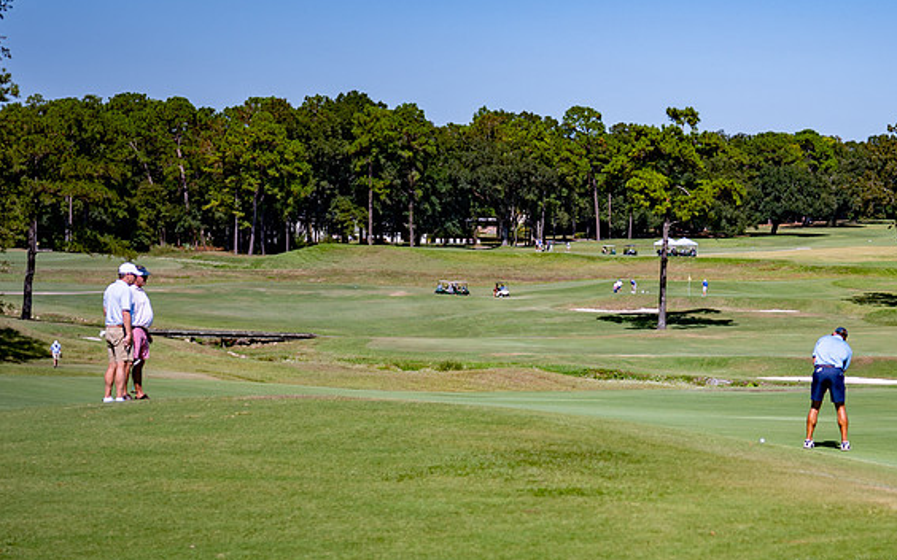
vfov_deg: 11.2
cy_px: 395
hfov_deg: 17.7
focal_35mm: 117
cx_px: 703
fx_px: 2859
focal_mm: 66
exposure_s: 1/2500
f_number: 2.8
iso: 100
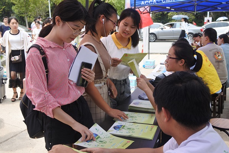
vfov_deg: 31.9
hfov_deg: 46.4
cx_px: 114
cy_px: 76
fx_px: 267
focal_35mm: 42
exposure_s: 1/250
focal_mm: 15.7
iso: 160
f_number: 4.2
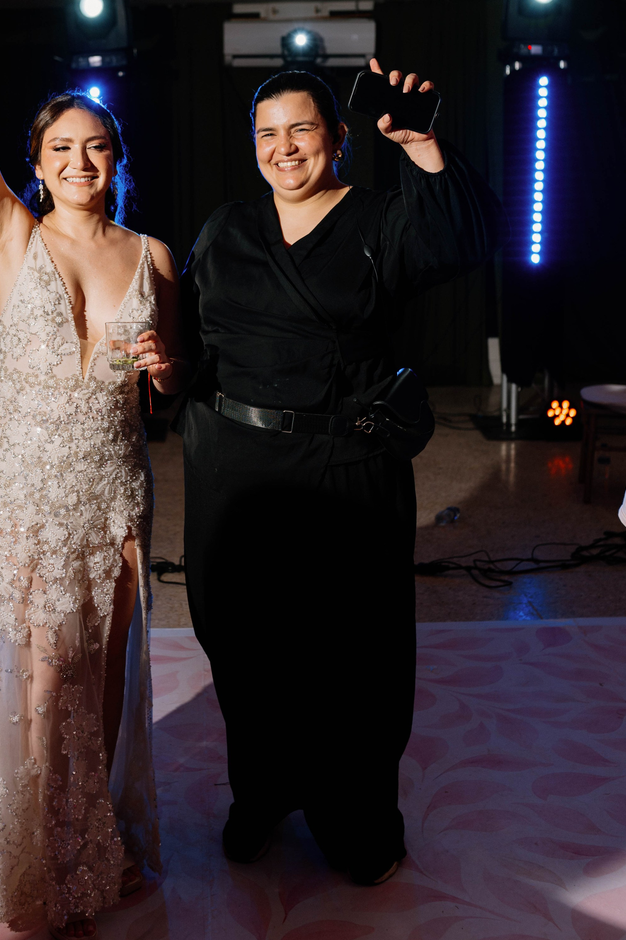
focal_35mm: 48
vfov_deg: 40.8
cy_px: 352
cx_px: 204
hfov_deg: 27.9
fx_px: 1252
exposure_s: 1/160
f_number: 3.2
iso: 250
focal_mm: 35
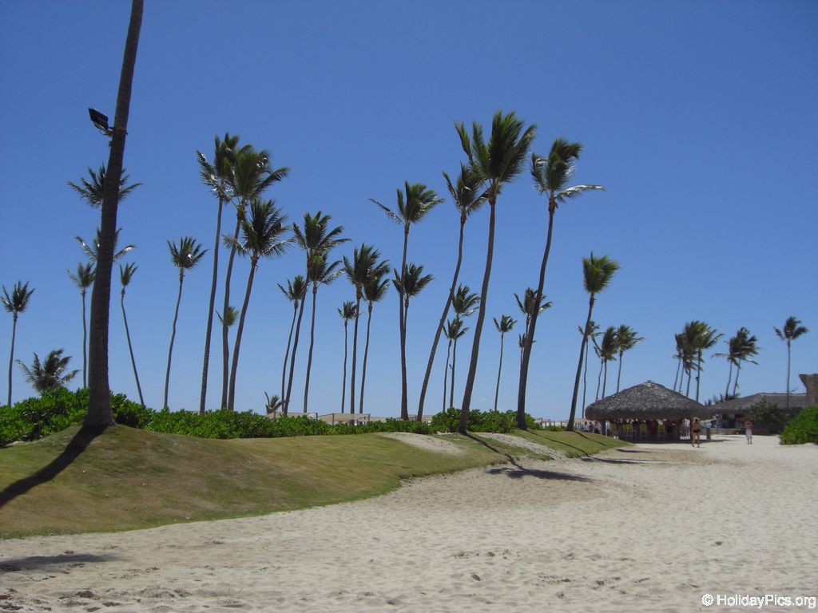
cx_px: 409
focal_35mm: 38
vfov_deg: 37.7
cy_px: 306
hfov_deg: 49.0
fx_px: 898
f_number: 8
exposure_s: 1/400
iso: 64
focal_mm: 6.2
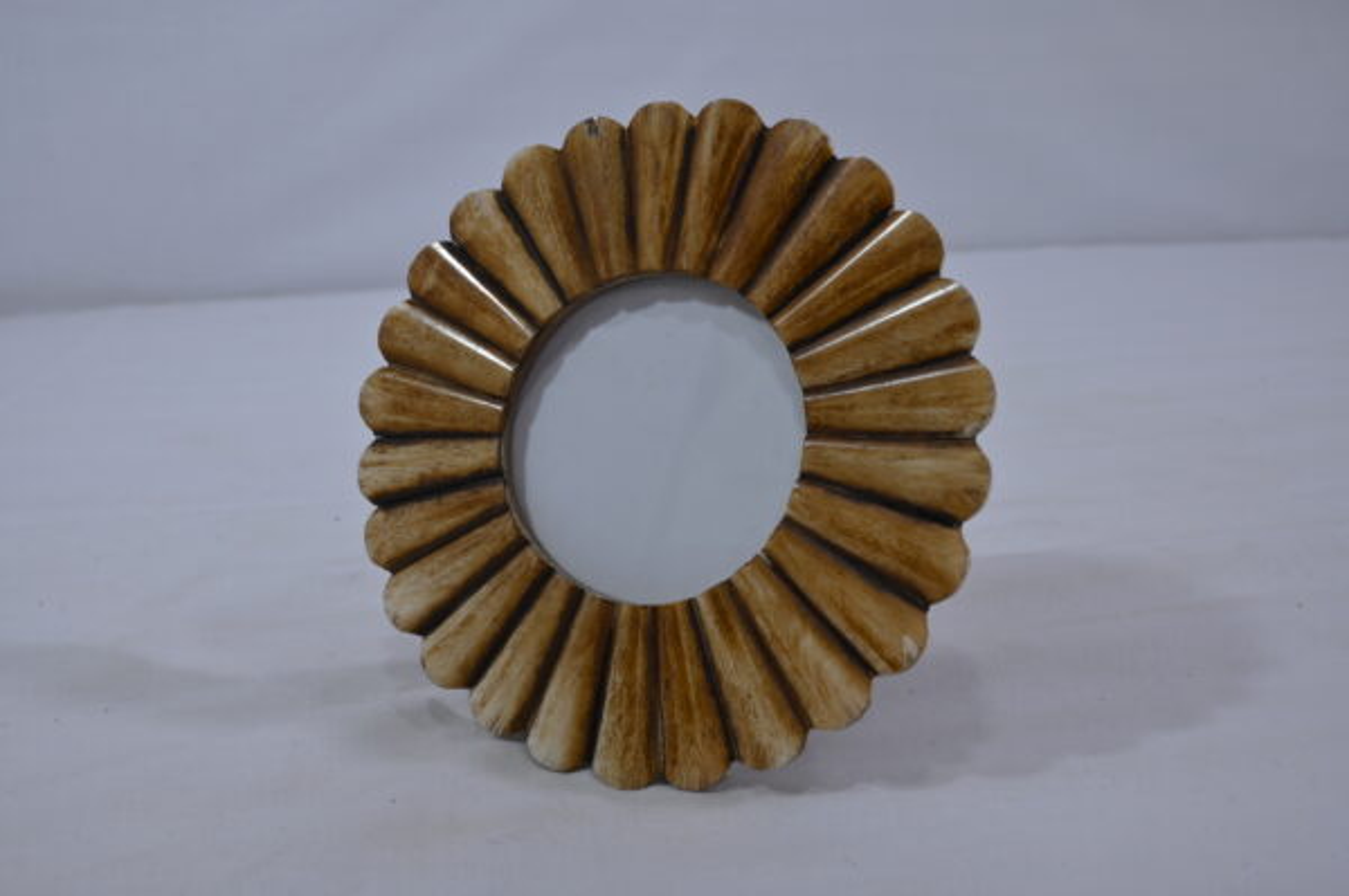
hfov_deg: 51.9
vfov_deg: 35.9
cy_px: 448
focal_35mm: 37
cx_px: 674
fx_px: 1385
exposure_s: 1/125
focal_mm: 37
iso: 500
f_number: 9
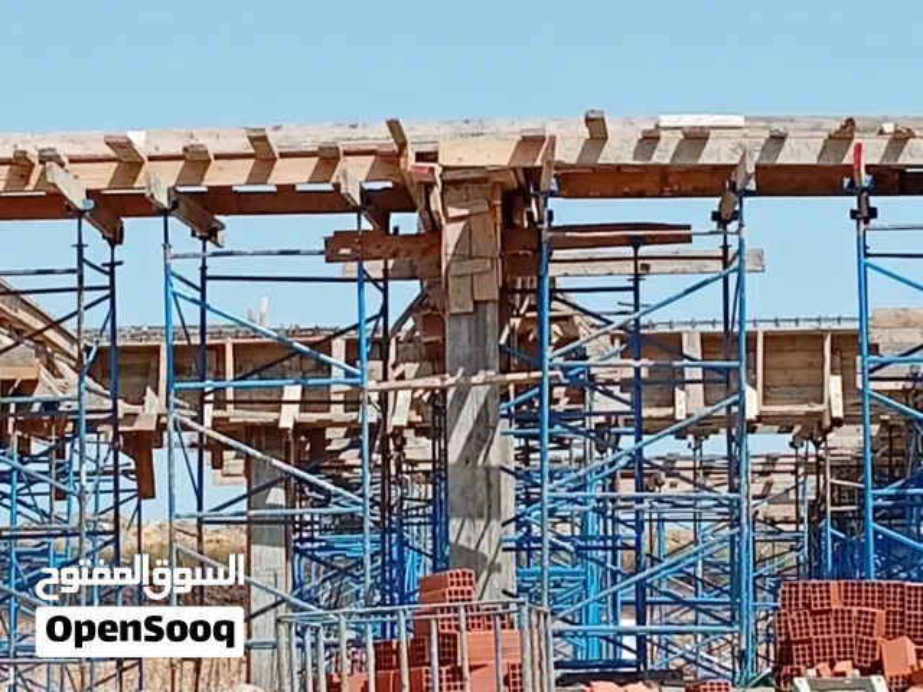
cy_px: 346
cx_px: 462
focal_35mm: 94
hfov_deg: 20.9
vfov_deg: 15.7
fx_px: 2506
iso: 51
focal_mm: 3.98
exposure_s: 1/531
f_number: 1.8
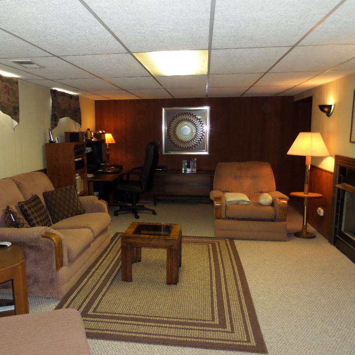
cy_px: 181
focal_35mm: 29
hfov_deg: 55.3
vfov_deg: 55.6
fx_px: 336
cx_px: 146
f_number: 3.2
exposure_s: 1/30
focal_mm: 4
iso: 400
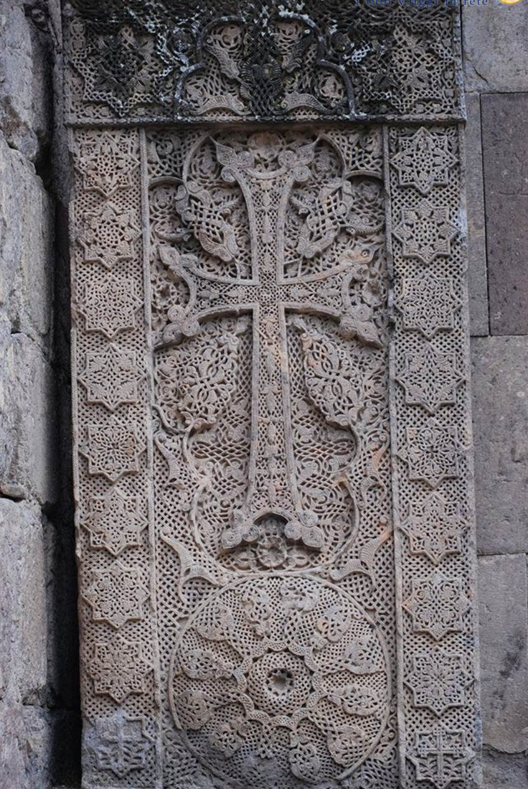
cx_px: 255
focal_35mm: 88
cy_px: 385
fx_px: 1921
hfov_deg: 15.6
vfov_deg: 23.2
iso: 200
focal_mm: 55
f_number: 4
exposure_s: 1/125
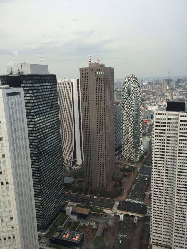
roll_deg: +1.5
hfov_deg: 48.2
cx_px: 94
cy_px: 124
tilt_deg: -12.3
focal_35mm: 29
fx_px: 209
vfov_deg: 61.7
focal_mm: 4.15
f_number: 2.2
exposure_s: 1/608
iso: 32
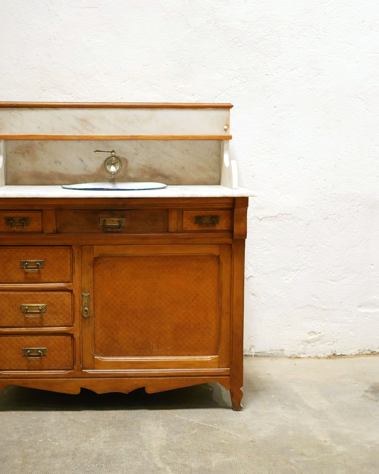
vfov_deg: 35.4
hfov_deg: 28.5
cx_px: 150
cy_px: 233
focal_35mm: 53
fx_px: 743
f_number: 1.7
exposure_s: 1/60
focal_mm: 20
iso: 1000
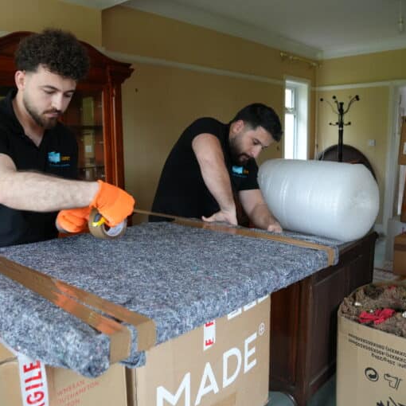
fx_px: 425
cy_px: 203
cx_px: 178
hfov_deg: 51.0
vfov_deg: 51.1
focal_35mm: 32
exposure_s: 1/160
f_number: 4
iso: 2500
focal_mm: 25
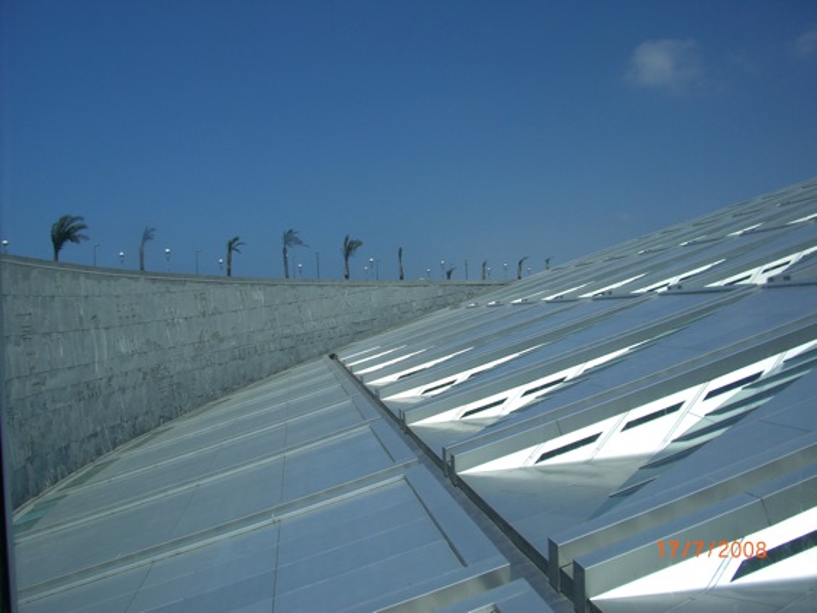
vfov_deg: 37.7
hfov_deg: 49.0
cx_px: 408
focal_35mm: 38
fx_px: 897
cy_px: 306
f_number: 5.6
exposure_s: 1/400
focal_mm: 7.9
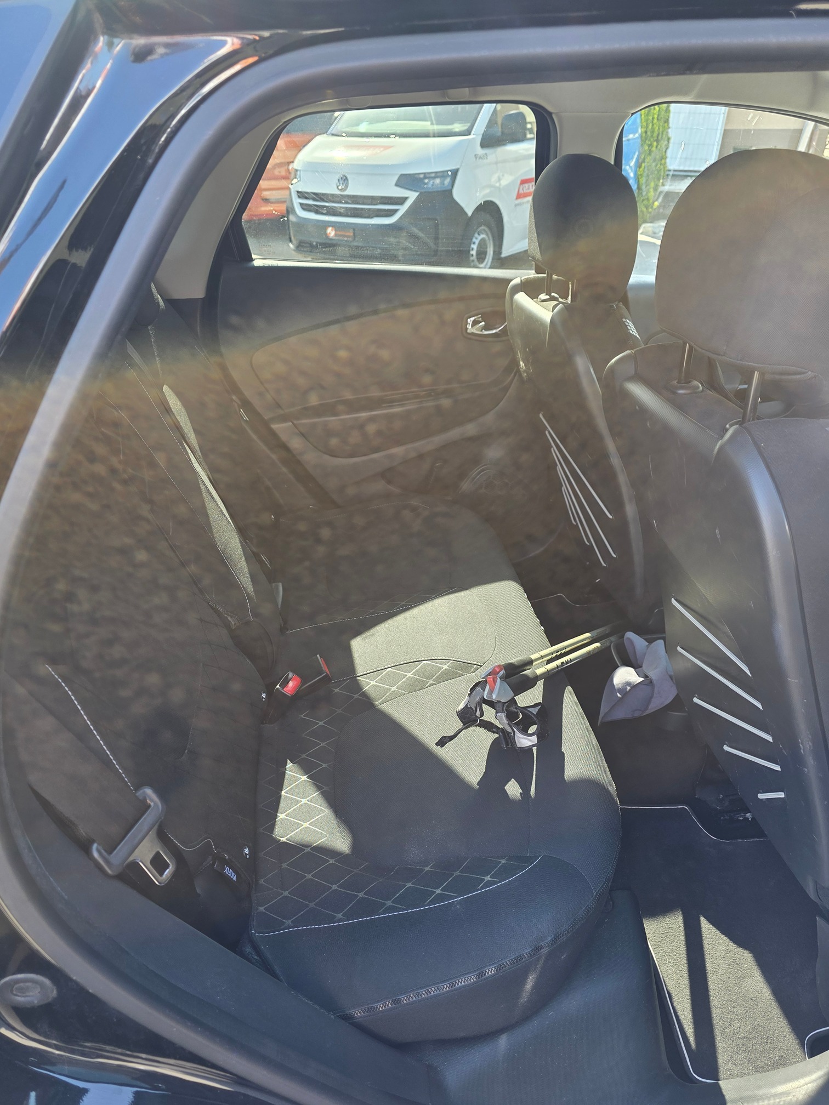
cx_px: 414
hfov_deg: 58.9
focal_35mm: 23
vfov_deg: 73.9
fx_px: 734
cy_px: 552
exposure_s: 1/180
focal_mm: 6.3
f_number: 1.7
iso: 64
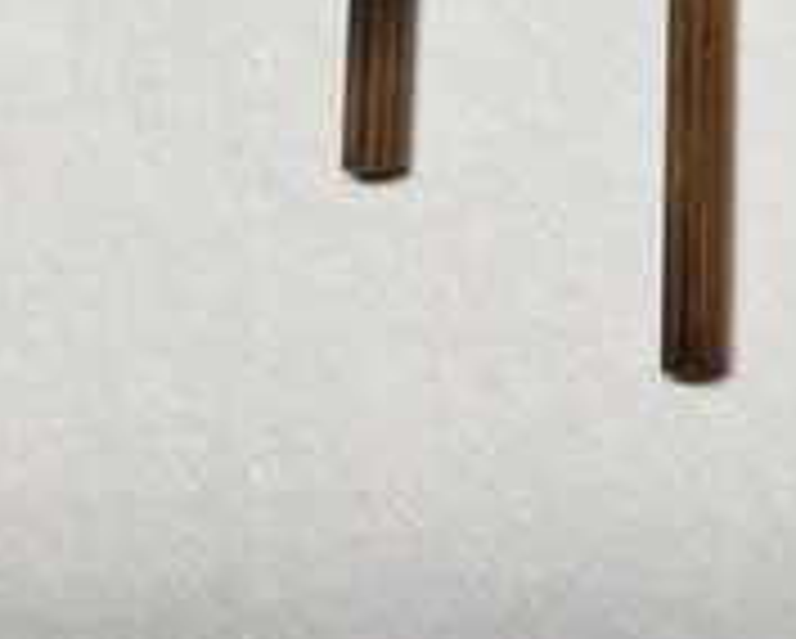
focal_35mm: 128
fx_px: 3019
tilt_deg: -82.3
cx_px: 1268
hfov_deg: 13.9
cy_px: -806
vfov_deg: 10.6
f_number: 2.2
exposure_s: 1/120
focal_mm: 4.15
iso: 25
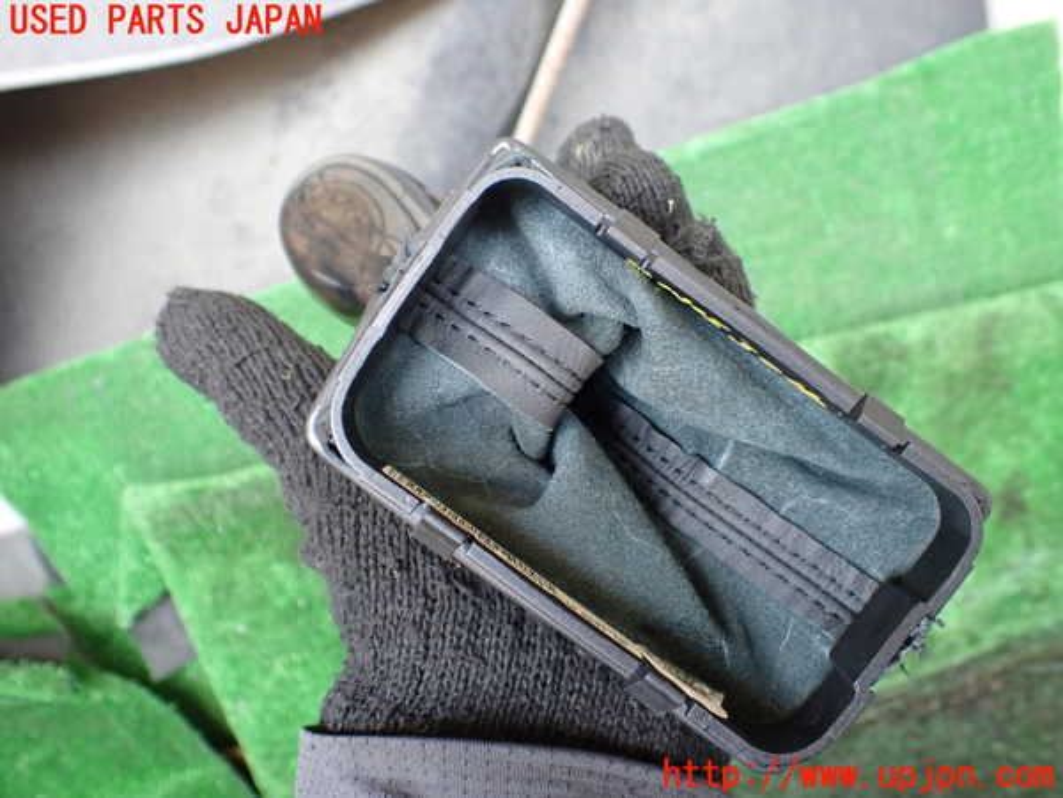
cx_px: 532
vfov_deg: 46.8
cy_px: 399
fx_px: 921
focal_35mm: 30
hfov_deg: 60.0
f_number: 2.3
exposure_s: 1/125
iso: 500
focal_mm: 5.4
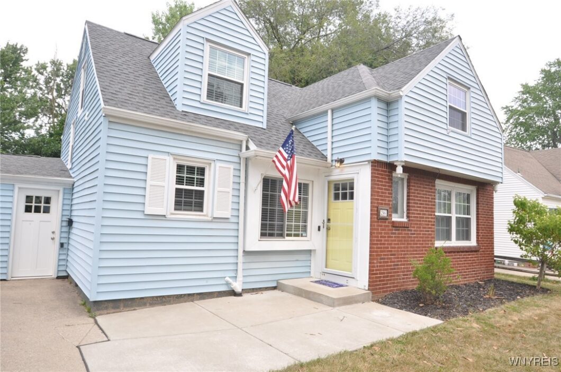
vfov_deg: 56.0
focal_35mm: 22
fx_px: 350
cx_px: 280
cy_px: 186
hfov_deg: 77.4
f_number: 11
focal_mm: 15
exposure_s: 1/60
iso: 200
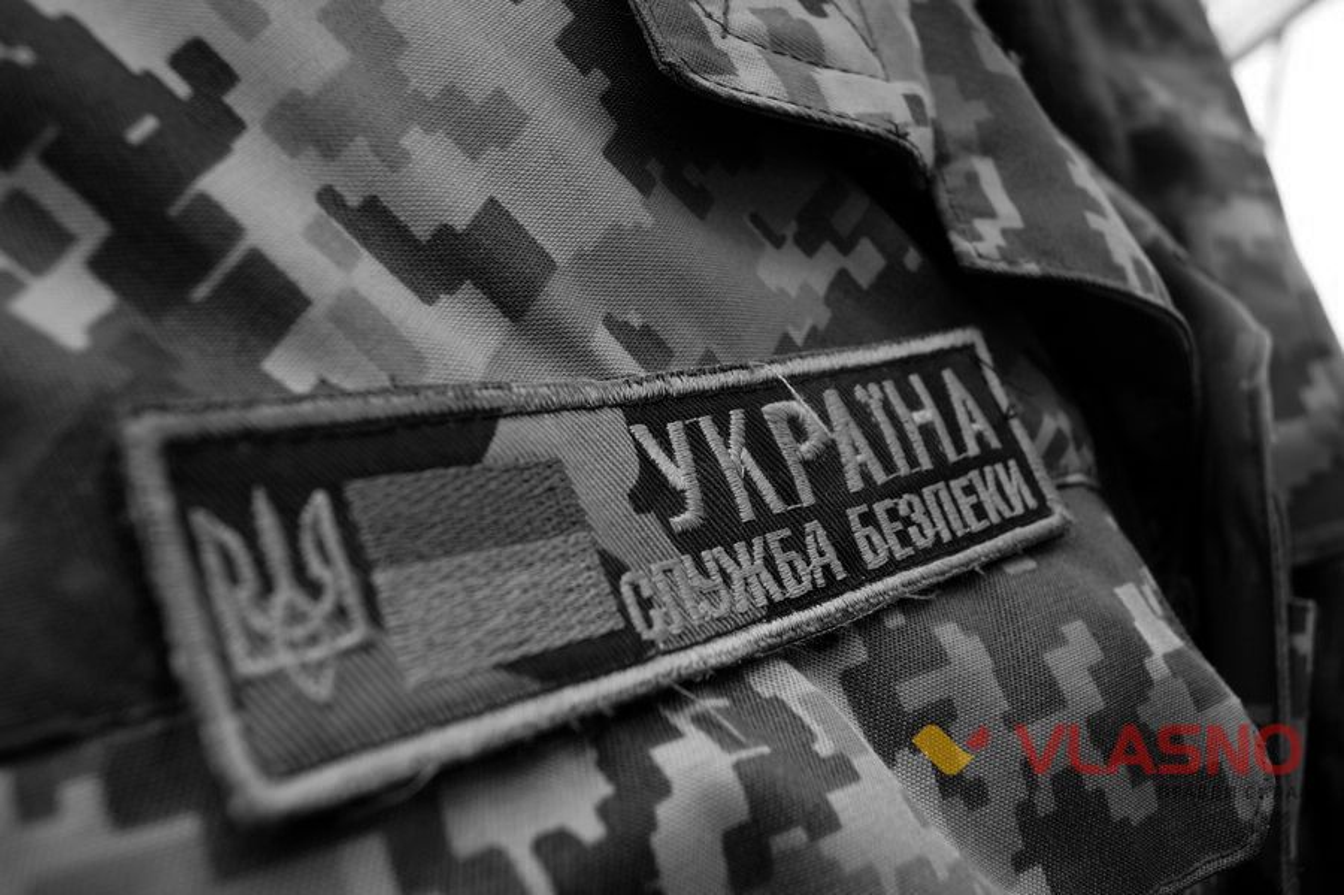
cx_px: 672
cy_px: 448
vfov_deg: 39.9
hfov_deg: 57.2
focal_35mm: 33
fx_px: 1231
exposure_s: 1/60
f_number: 6.3
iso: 160
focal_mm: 22
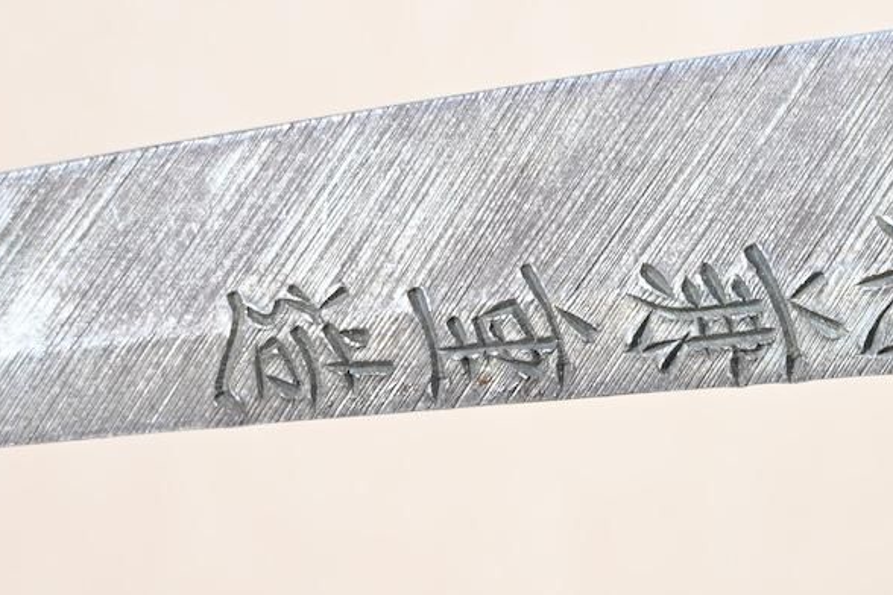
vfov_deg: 6.9
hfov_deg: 10.2
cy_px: 194
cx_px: 926
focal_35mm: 200
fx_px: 4961
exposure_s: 1/2
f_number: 5
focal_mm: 56
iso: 100
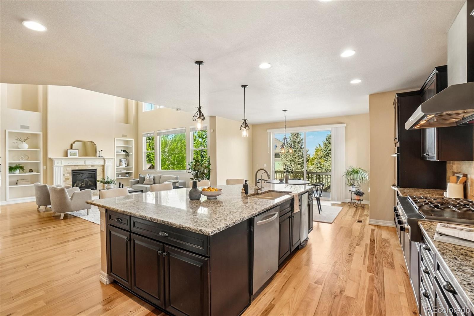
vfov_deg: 77.3
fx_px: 197
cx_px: 237
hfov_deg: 100.4
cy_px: 158
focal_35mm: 15
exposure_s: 1/20
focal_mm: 10
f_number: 8
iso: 400
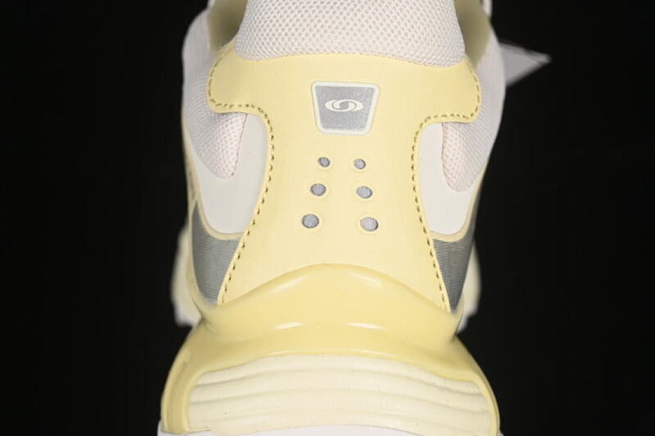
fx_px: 1364
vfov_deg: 18.2
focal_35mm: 75
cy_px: 218
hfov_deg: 27.0
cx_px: 328
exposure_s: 1/80
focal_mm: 50
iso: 160
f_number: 7.1
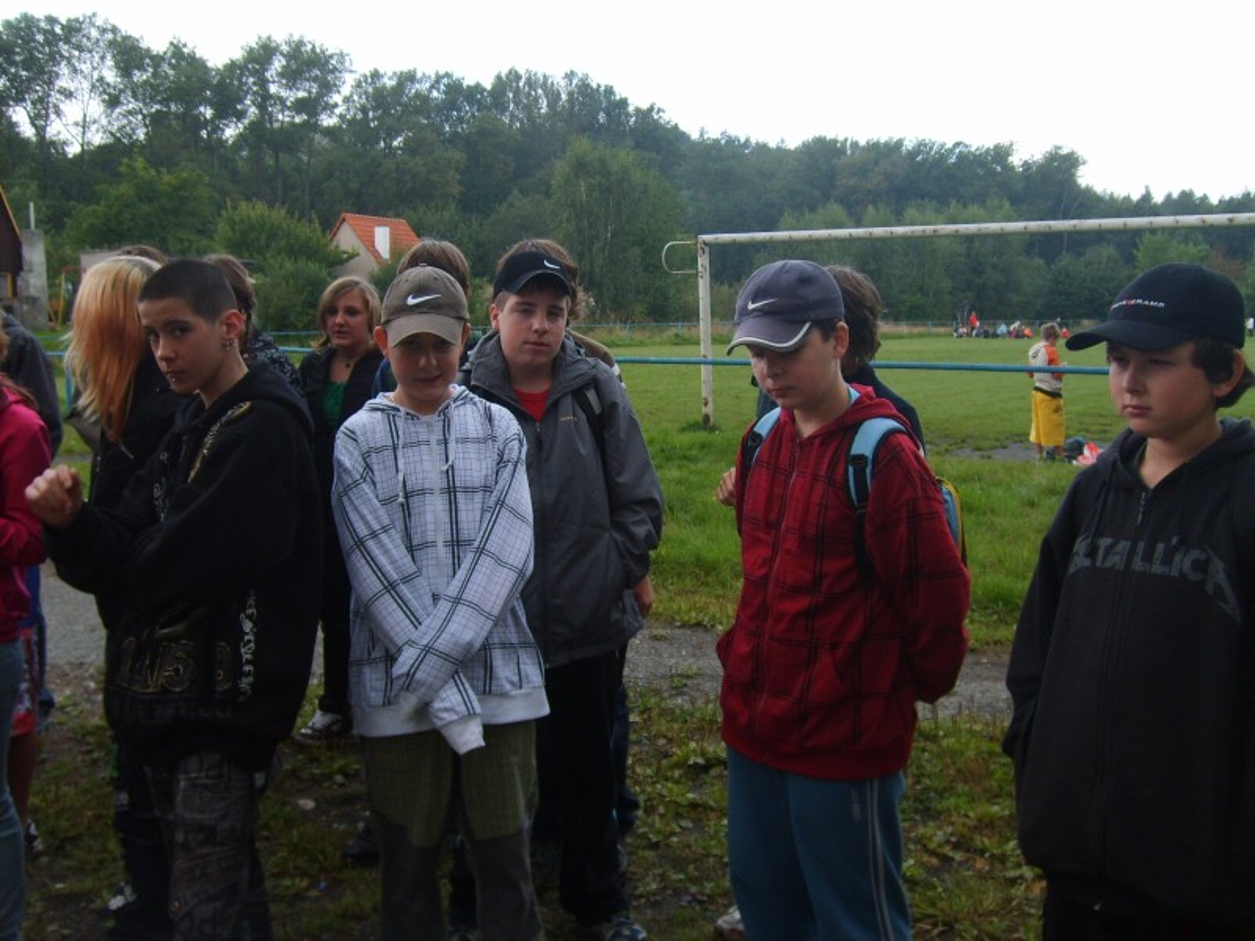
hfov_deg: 52.6
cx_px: 628
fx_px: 1269
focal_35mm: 35
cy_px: 470
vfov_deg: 40.7
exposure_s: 1/250
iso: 50
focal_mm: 5.8
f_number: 2.8
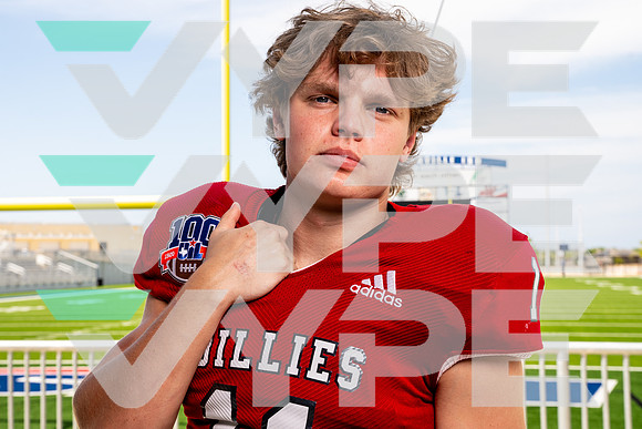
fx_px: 996
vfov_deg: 24.2
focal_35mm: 56
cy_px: 251
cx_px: 266
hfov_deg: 35.6
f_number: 9
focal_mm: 46
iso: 100
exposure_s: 1/125
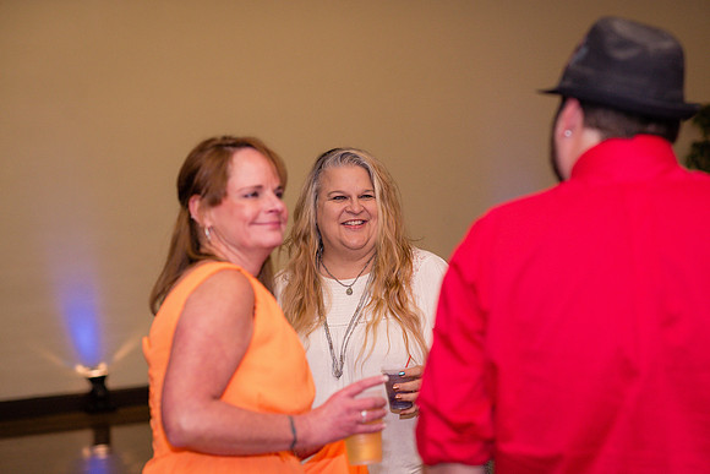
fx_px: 1677
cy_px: 237
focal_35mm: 85
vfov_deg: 16.1
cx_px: 355
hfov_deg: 23.9
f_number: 3.2
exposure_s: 1/250
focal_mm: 85
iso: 640
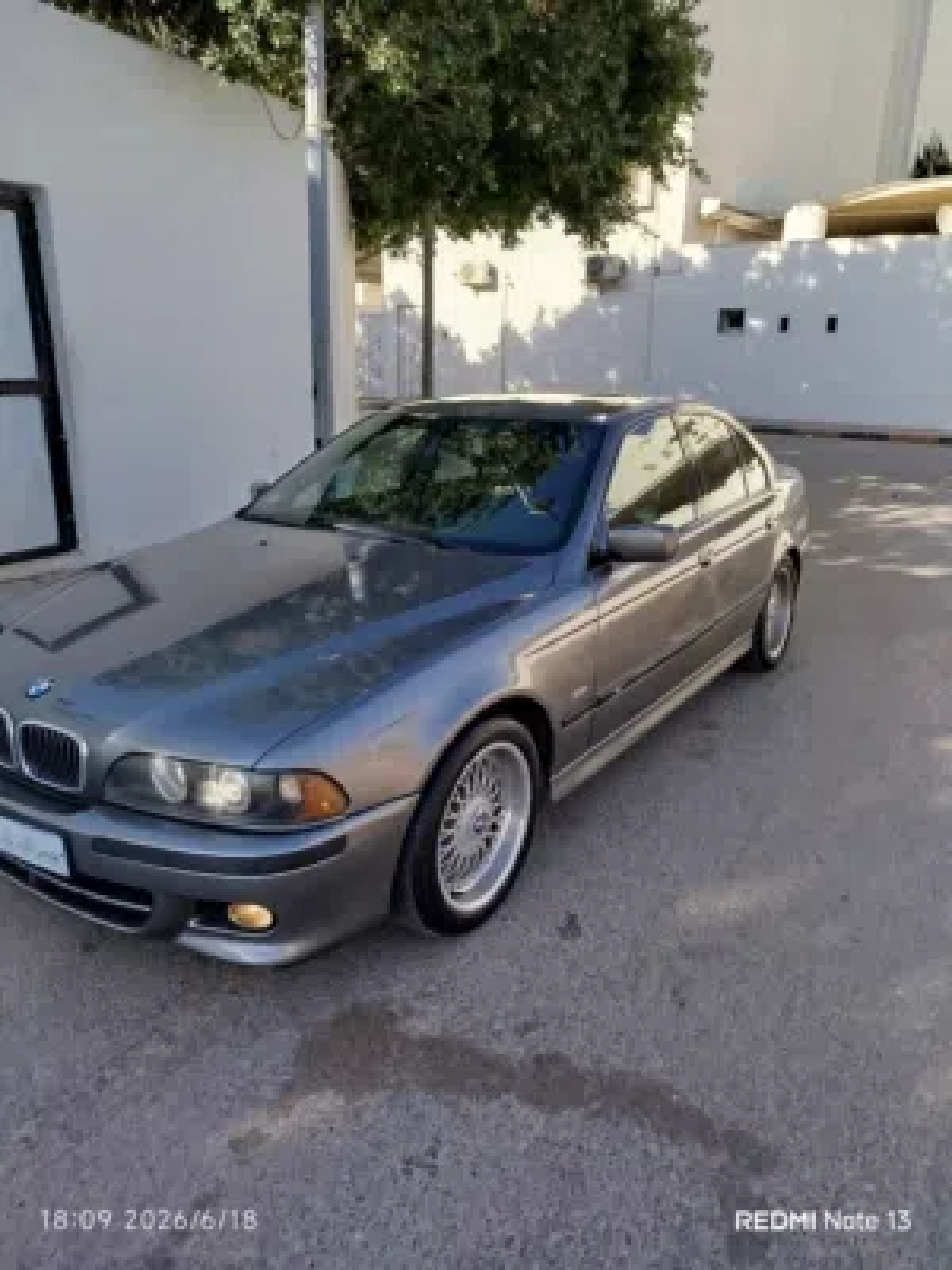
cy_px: 635
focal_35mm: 24
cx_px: 476
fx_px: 880
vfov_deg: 71.6
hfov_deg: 56.8
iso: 50
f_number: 1.7
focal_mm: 5.31
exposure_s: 1/523
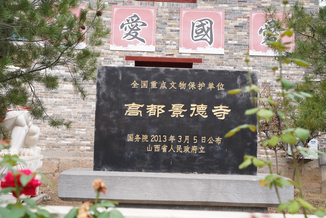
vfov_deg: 33.4
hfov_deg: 48.5
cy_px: 109
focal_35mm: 40
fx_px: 362
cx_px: 163
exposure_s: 1/160
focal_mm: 40
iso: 100
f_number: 4
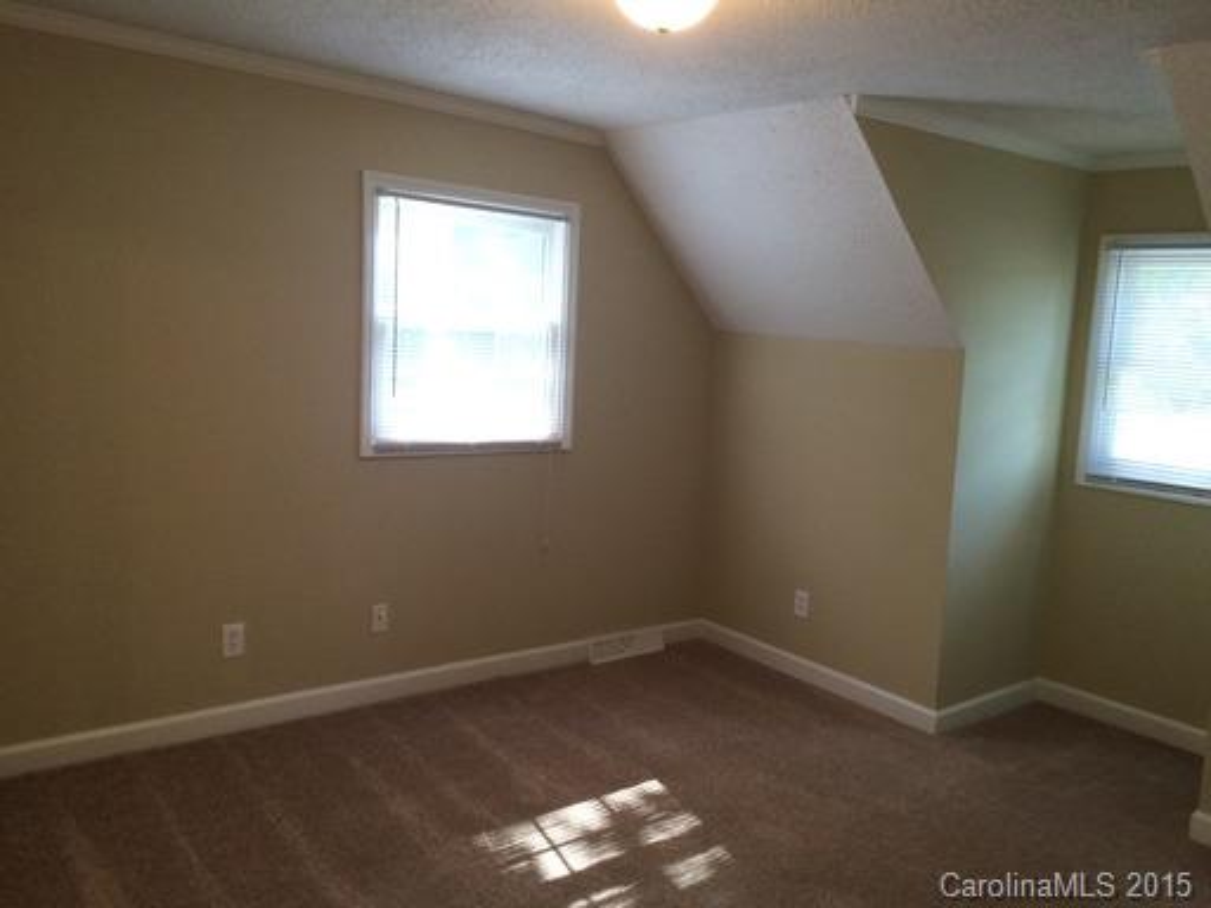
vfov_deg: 48.2
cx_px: 606
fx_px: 1015
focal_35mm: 29
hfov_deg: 61.7
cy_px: 454
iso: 50
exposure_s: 1/30
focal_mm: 4.15
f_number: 2.2
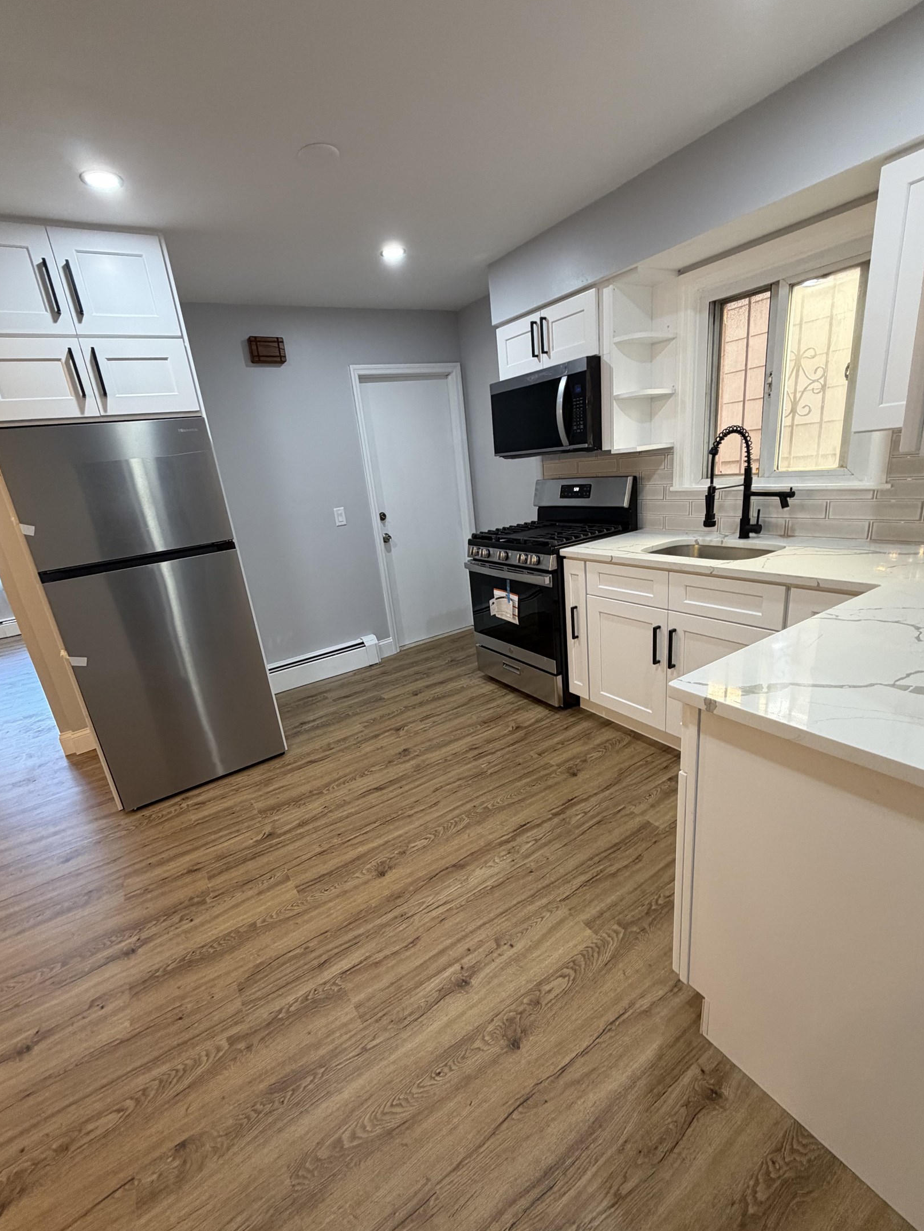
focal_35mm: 15
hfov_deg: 81.7
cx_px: 448
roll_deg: +6.3
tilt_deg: -17.6
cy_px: 638
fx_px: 534
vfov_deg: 98.1
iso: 200
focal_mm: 2.22
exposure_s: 1/60
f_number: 2.2
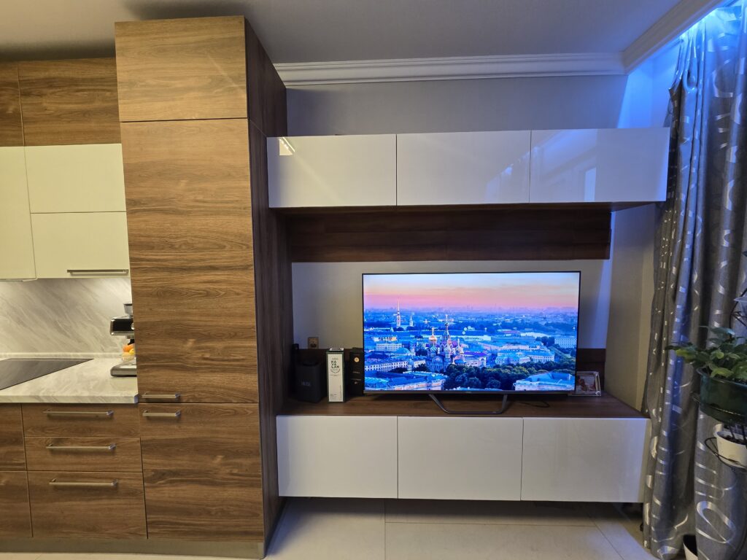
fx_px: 281
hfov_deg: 106.2
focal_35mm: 13
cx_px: 374
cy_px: 280
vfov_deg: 89.9
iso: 160
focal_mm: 2.2
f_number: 2.2
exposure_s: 1/50
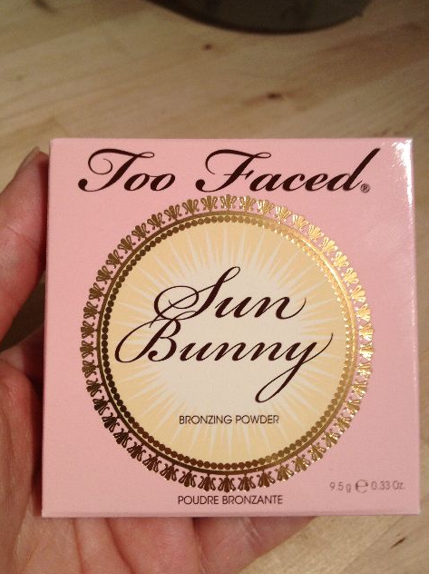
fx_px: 596
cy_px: 288
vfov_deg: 51.4
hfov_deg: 39.6
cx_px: 218
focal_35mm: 36
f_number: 2.4
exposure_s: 1/20
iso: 80
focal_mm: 4.28
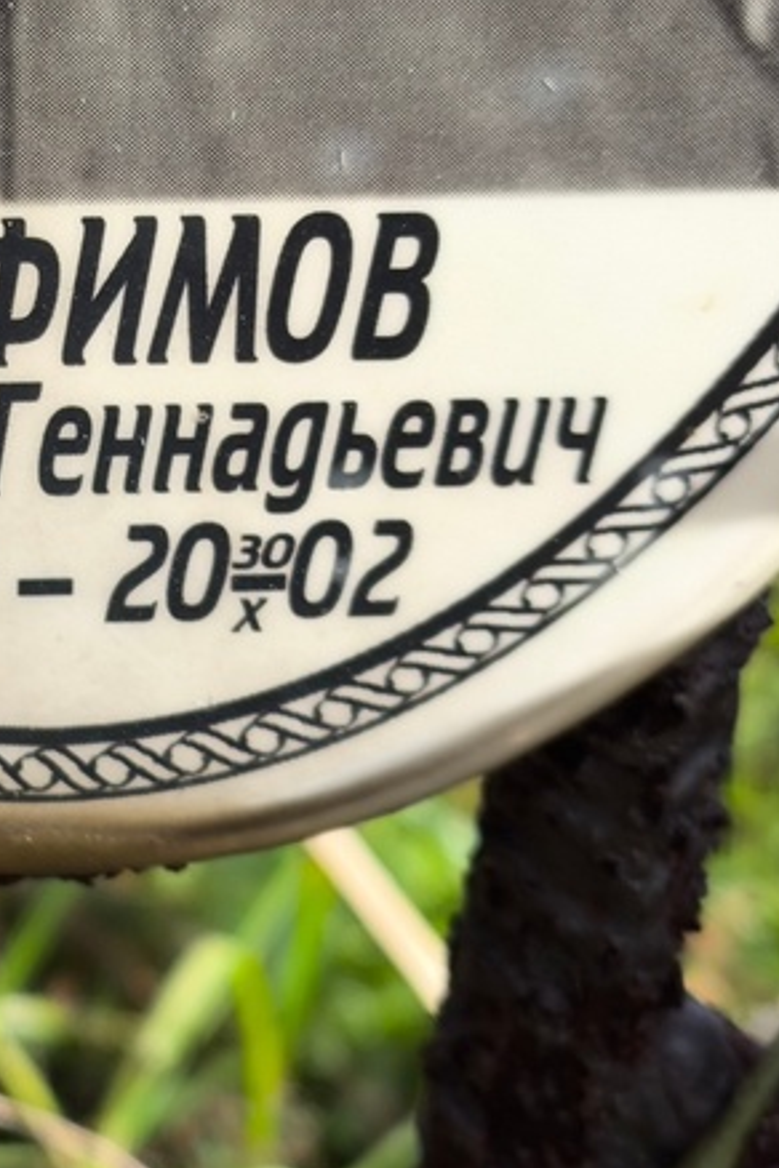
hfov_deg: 14.1
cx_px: -44
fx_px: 3083
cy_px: 485
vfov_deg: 21.4
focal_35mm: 95
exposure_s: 1/391
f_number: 1.7
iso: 50
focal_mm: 4.71
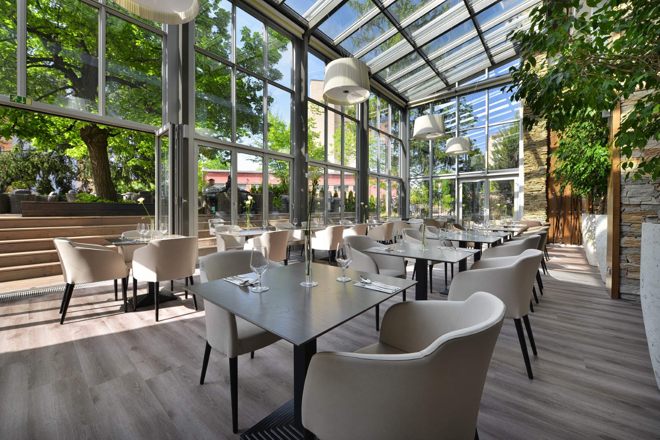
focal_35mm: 14
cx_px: 330
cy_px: 220
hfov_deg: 104.2
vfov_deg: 81.3
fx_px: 257
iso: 100
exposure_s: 1/15
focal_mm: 14
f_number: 8
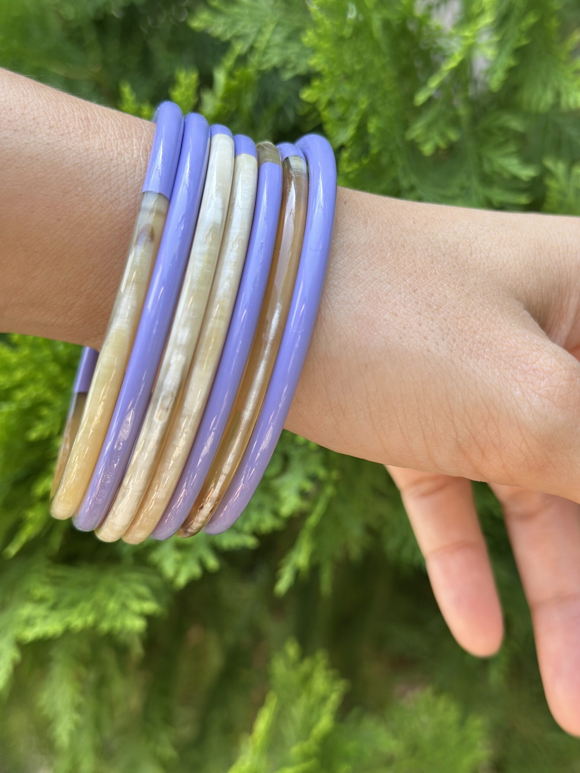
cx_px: 290
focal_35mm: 48
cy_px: 386
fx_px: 1072
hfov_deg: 30.3
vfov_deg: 39.7
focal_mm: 6.86
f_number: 1.78
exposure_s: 1/371
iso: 80
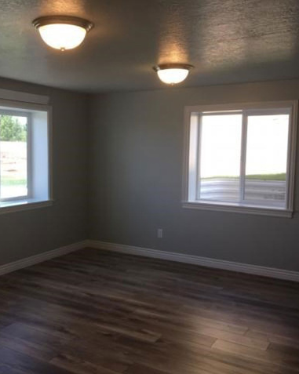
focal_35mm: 38
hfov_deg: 38.8
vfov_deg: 48.0
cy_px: 187
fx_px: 421
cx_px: 110
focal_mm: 4.15
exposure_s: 1/120
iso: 32
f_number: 2.2
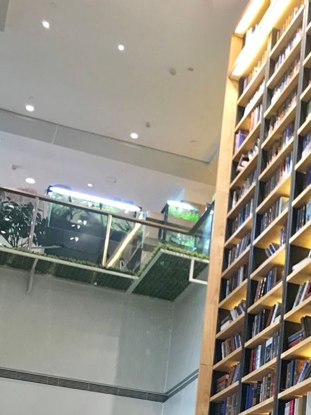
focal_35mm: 60
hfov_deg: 23.8
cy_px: 403
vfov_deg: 30.2
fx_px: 719
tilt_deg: +14.7
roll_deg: +2.5
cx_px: 274
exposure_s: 1/25
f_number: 1.8
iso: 40
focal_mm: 3.99
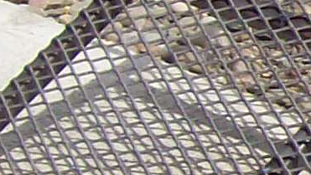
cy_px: 182
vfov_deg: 4.0
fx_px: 2483
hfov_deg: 6.5
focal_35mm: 301
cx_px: 922
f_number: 4.8
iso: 80
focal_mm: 6
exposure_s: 1/455
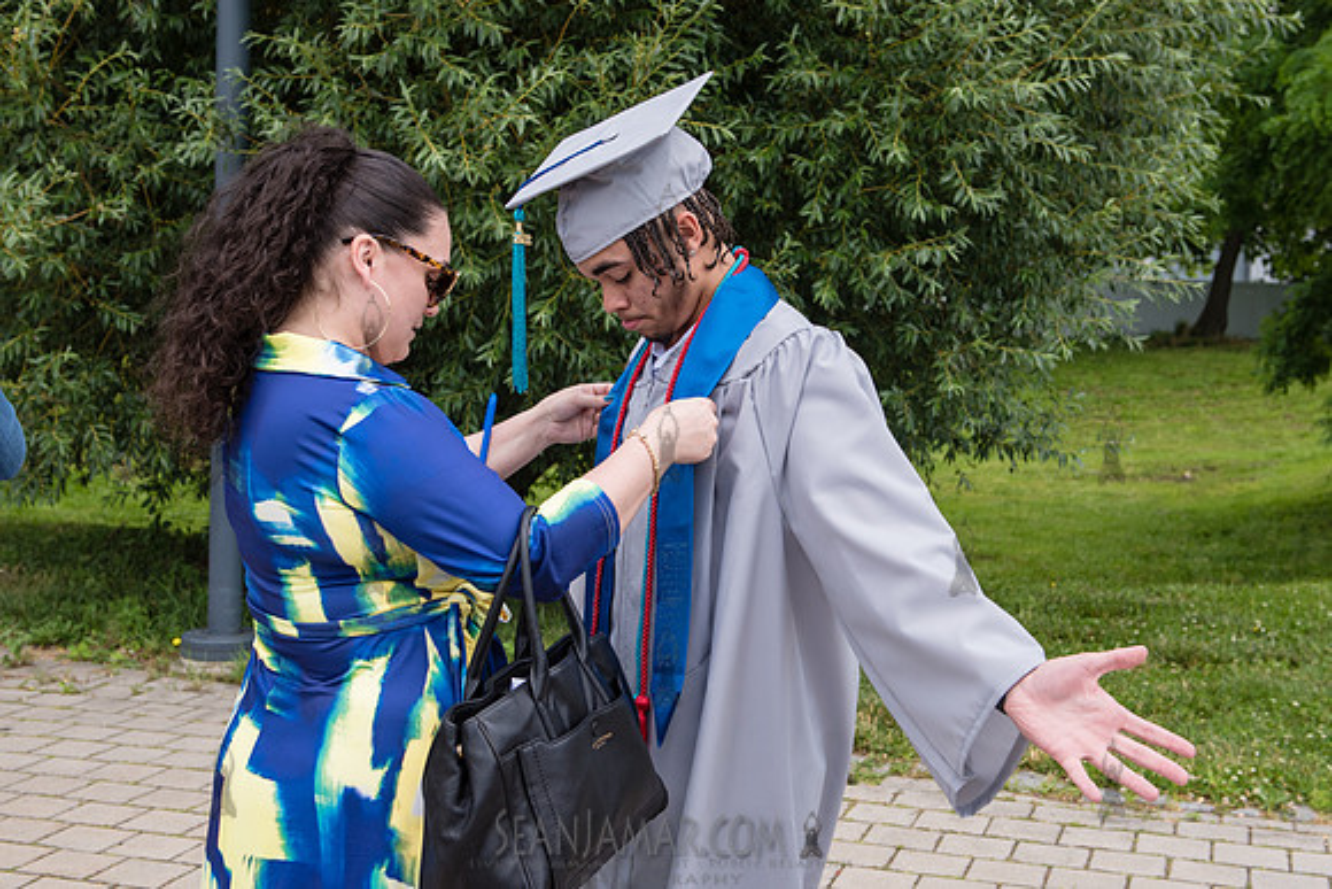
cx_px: 703
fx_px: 1780
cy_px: 388
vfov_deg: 28.0
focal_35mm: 48
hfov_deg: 41.0
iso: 200
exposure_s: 1/500
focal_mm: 38
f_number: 5.6
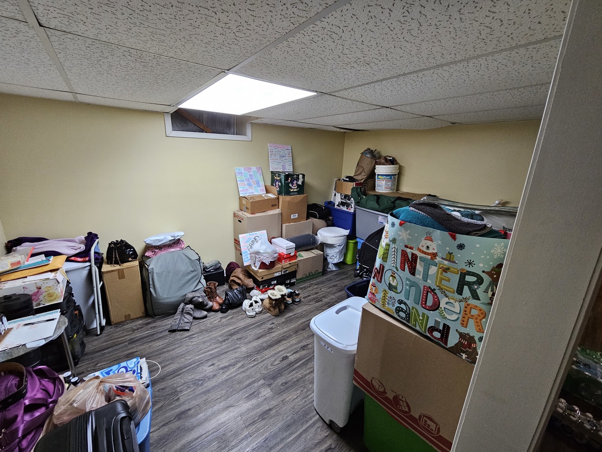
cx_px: 301
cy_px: 226
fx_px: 226
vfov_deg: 89.9
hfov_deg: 106.2
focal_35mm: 13
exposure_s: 1/40
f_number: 2.2
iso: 400
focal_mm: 2.2
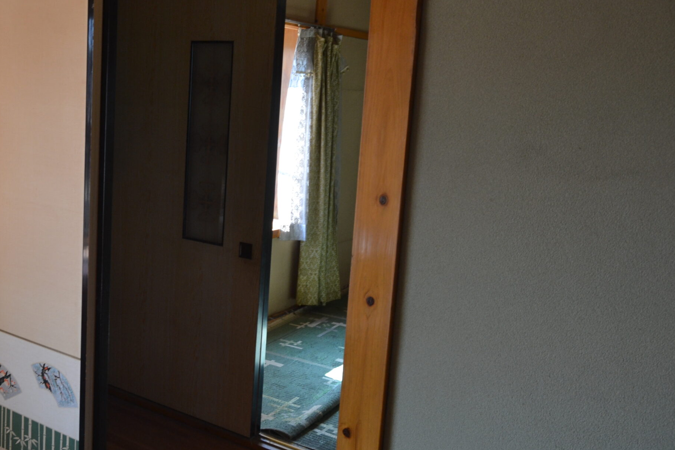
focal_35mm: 38
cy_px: 216
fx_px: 713
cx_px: 217
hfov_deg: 49.7
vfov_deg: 35.1
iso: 400
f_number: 4.5
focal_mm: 18
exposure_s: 1/80
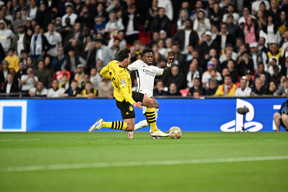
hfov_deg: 5.2
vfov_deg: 3.4
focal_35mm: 400
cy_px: 96
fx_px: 3200
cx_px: 144
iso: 2000
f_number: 2.8
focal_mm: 400
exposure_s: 1/2000
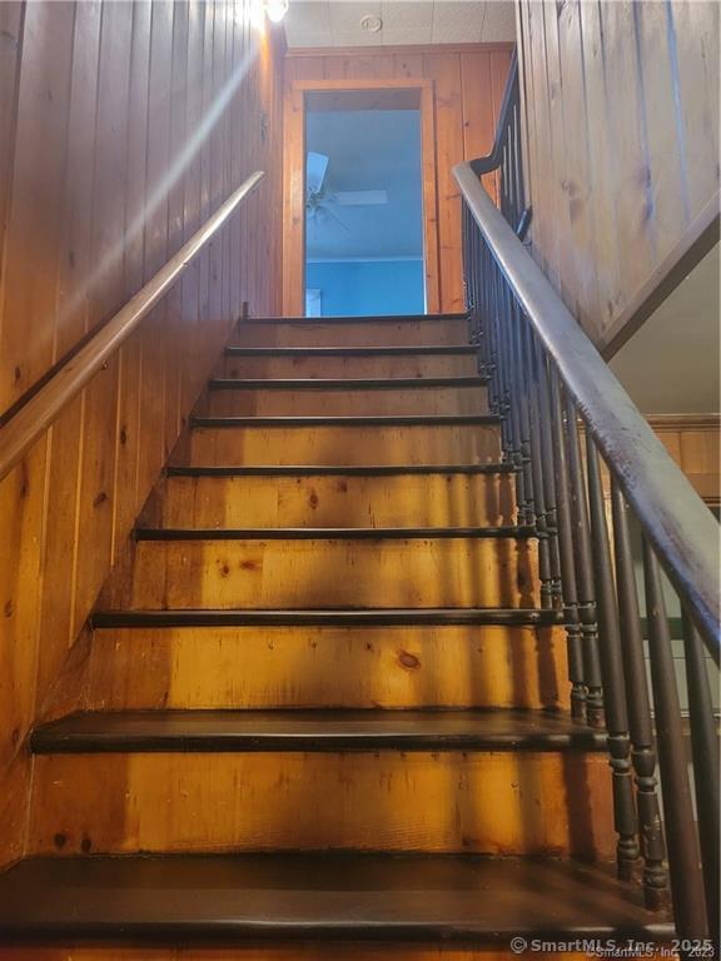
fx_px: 722
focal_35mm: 26
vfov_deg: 67.3
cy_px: 480
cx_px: 360
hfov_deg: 53.1
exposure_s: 1/30
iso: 640
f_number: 1.8
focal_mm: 5.4
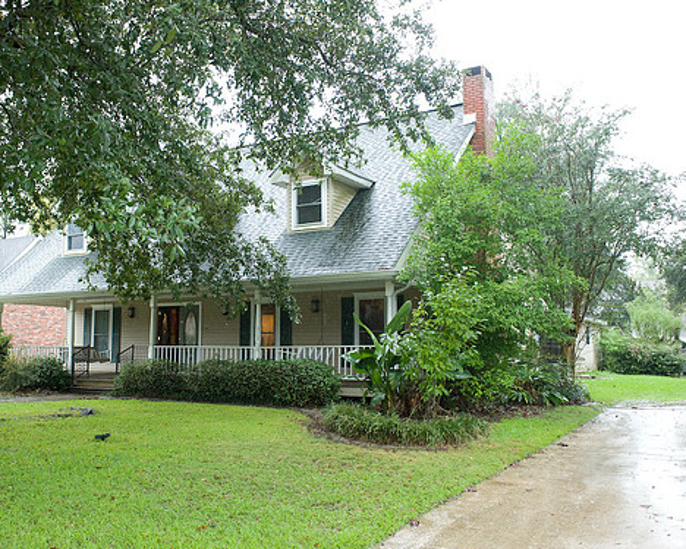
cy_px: 272
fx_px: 731
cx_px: 298
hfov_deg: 50.1
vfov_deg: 41.2
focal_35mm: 36
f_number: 4
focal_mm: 31
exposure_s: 1/200
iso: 1250
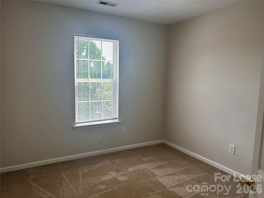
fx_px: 198
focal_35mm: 26
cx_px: 132
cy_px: 99
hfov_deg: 67.3
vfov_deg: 53.1
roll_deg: -0.1
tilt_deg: -7.0
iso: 50
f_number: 1.6
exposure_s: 1/160
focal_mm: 5.96
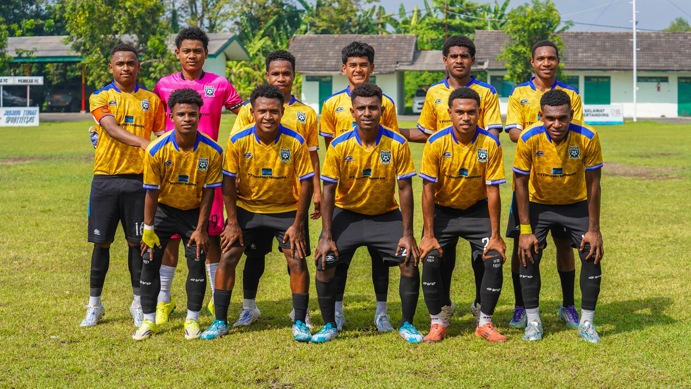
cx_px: 346
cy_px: 163
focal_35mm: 74
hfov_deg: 28.6
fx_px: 1356
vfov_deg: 16.3
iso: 400
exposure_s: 1/1600
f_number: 4.5
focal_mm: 70
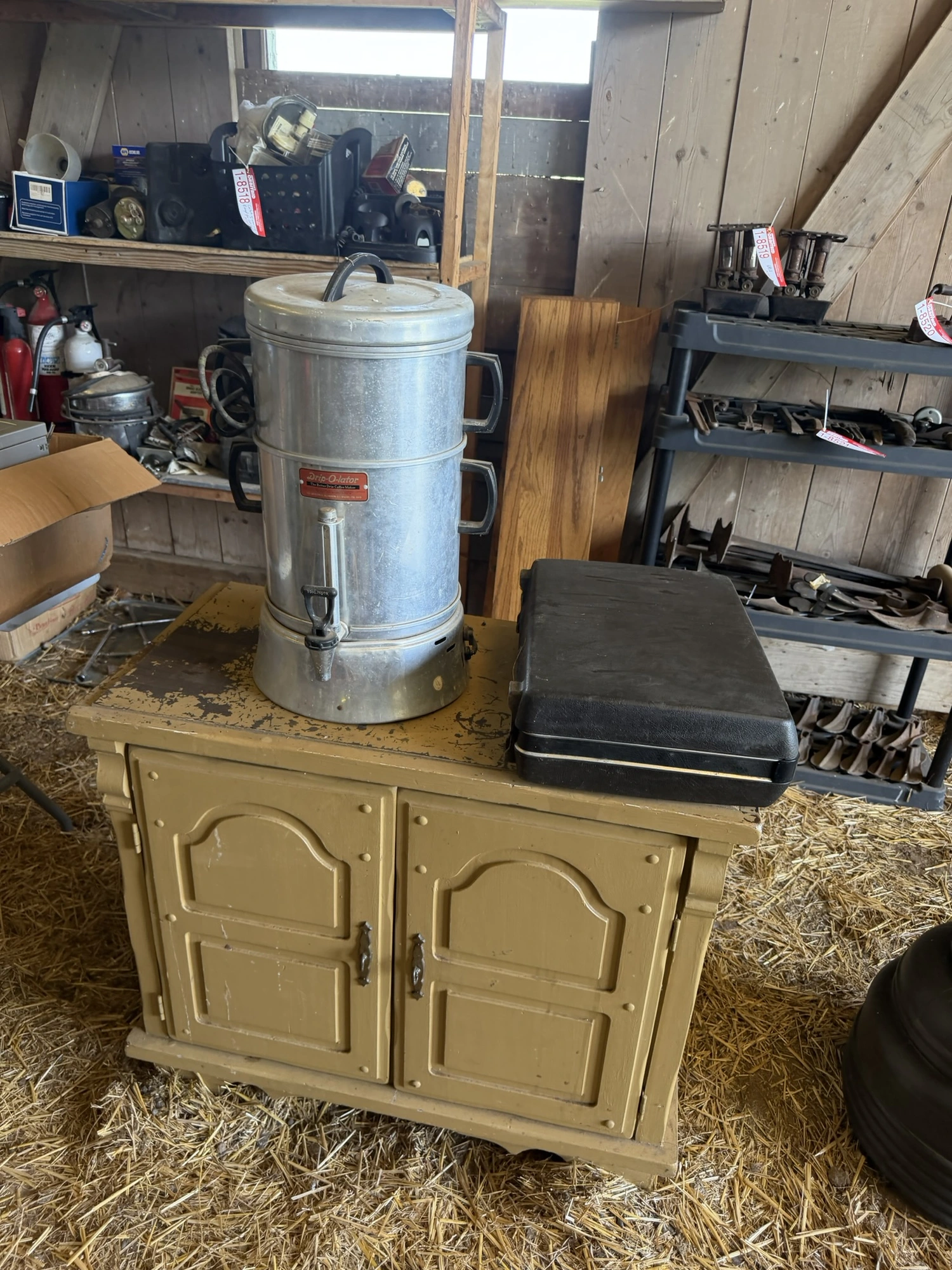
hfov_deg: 56.8
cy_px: 635
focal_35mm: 24
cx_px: 476
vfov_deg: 71.6
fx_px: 880
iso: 200
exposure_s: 1/117
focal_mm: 6.76
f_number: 1.78
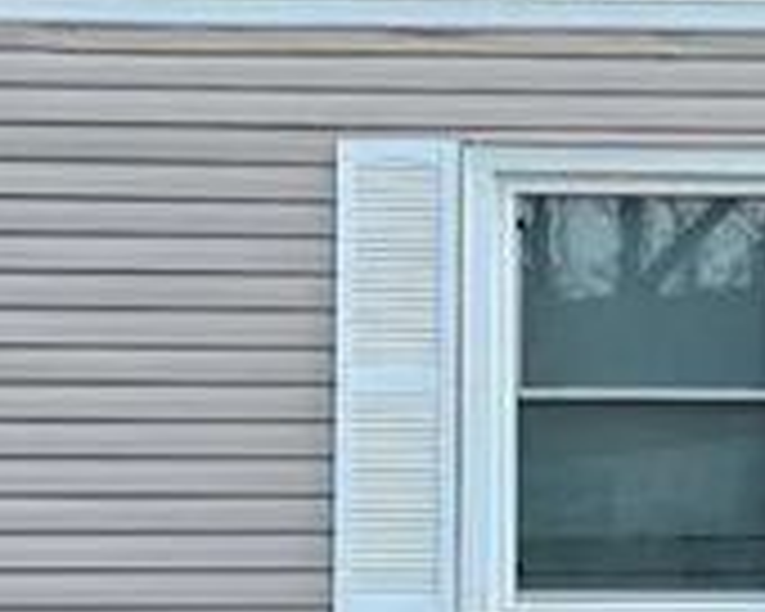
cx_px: 639
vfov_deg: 11.4
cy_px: 414
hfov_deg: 14.2
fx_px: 3057
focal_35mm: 135
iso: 80
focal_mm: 5.4
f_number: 1.8
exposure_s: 1/2500
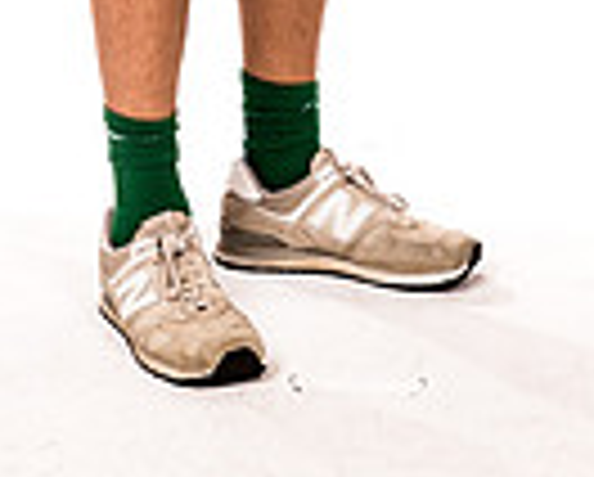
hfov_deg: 10.9
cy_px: -522
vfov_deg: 8.3
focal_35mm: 176
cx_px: 342
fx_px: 3099
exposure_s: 1/400
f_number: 8
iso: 800
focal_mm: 55
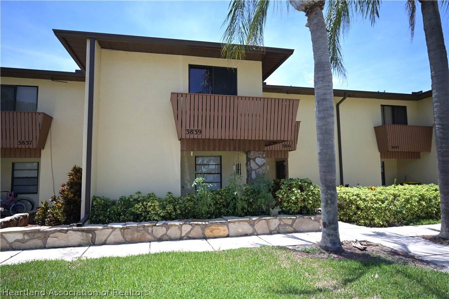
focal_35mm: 21
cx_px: 224
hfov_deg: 81.2
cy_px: 150
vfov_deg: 59.5
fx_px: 262
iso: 280
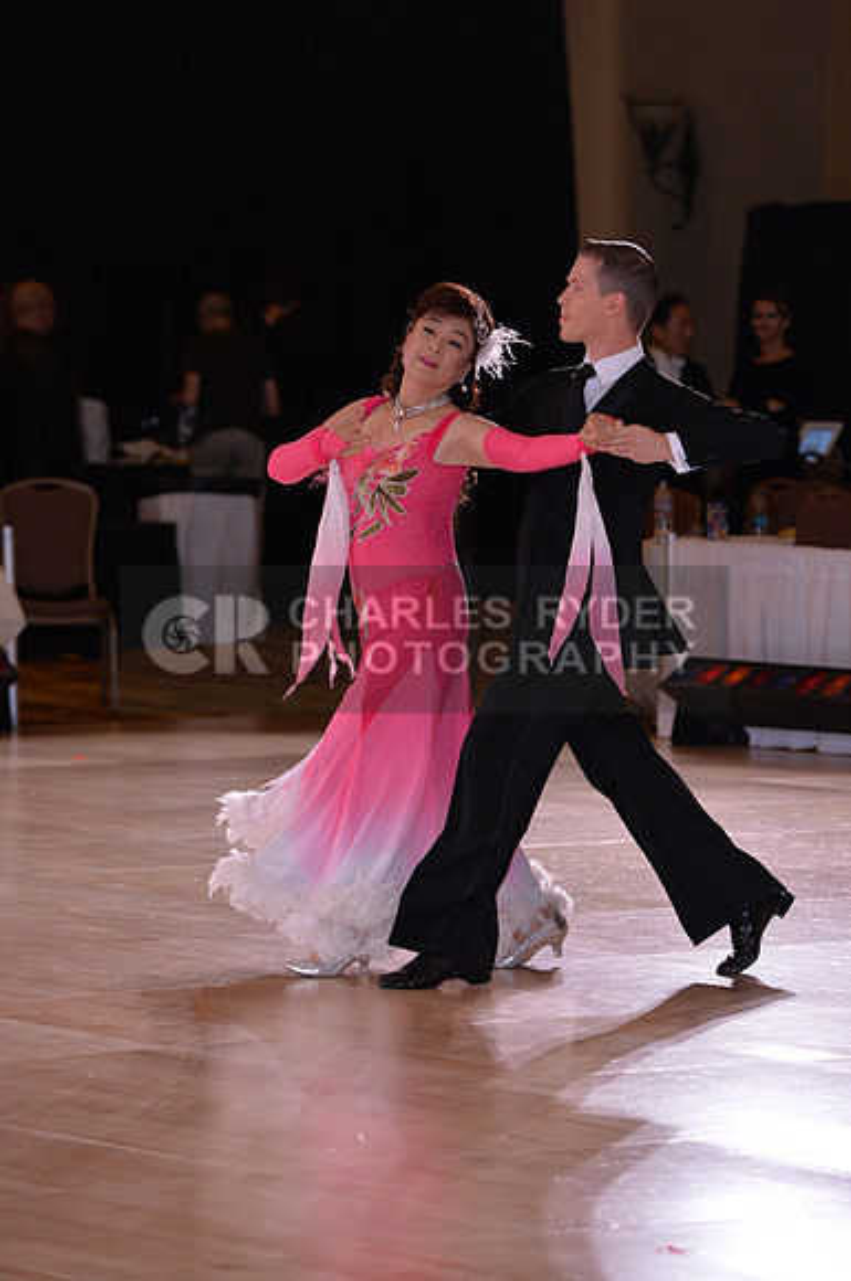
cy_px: 640
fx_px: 7112
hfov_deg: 6.8
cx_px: 426
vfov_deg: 10.3
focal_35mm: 200
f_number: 5.6
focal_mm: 200
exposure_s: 1/250
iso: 1600
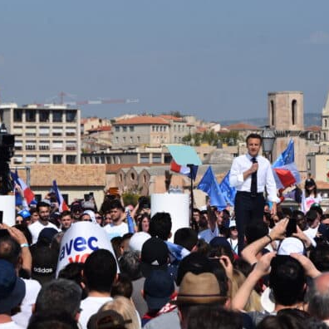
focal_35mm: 203
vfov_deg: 8.6
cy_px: 164
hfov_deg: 8.6
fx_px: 2179
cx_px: 160
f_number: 10
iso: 100
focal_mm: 105
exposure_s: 1/400
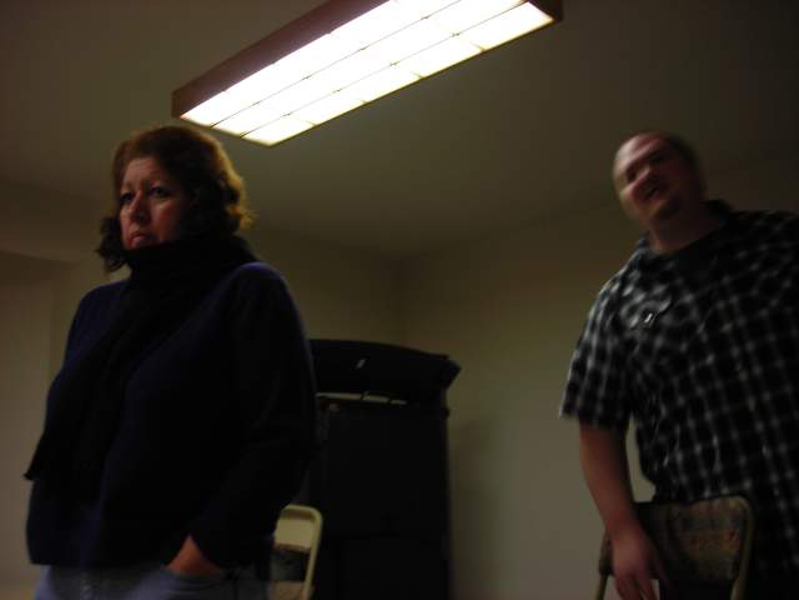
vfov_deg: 37.7
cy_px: 300
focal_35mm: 38
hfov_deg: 49.0
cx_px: 400
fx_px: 877
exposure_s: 1/11.5
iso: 50
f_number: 3.2
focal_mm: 6.3
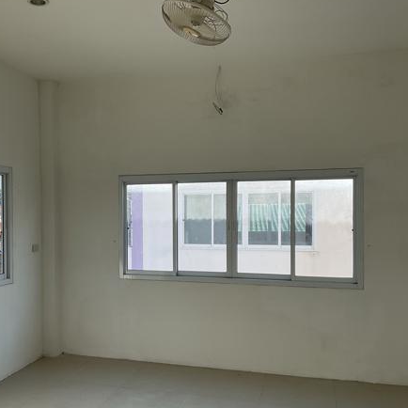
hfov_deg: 42.2
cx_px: 134
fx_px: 520
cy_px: 220
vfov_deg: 42.8
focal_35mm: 39
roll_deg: +1.0
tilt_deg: +0.3
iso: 16
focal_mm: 3
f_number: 1.8
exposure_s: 1/415
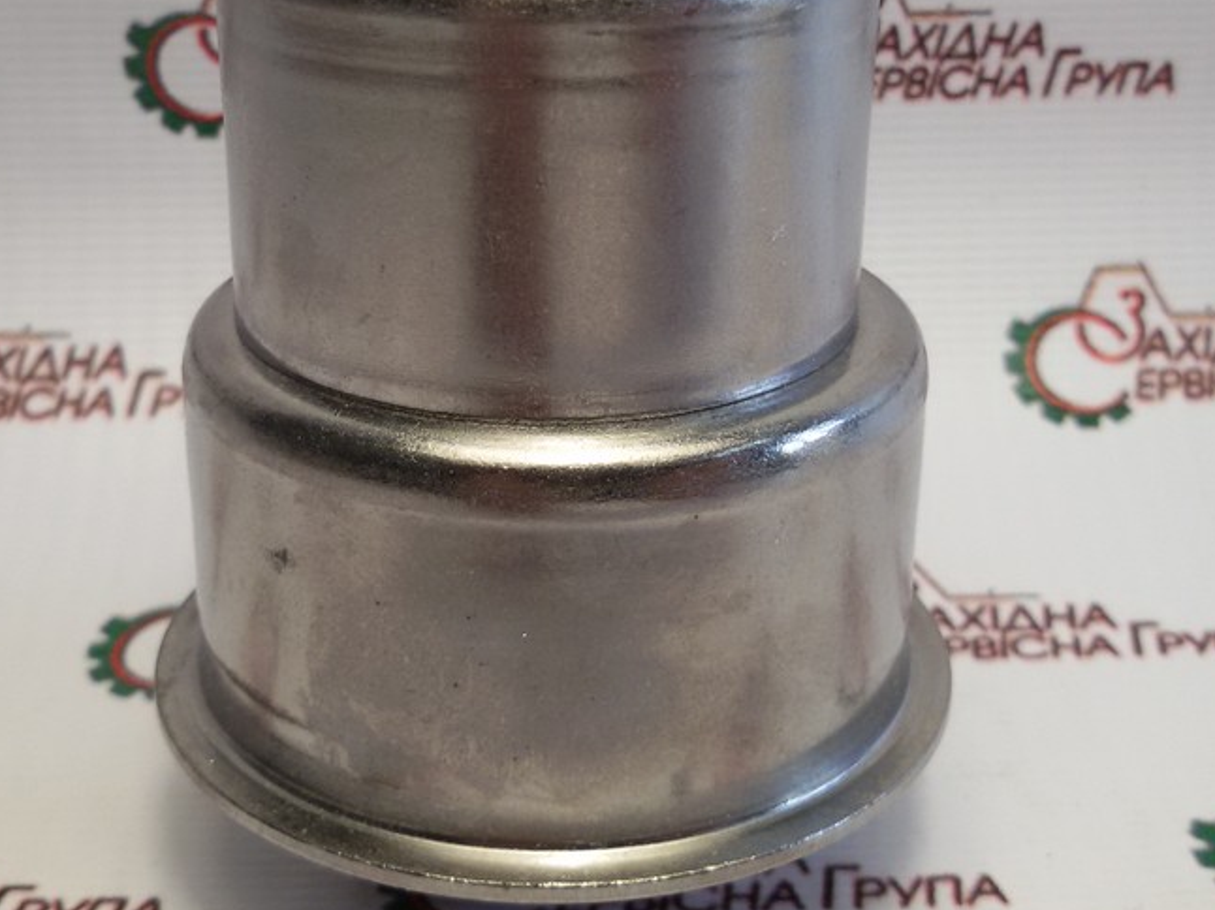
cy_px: 359
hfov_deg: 39.6
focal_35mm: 48
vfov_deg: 30.2
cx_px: 557
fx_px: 1684
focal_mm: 2.93
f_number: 2.4
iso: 50
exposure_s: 1/100
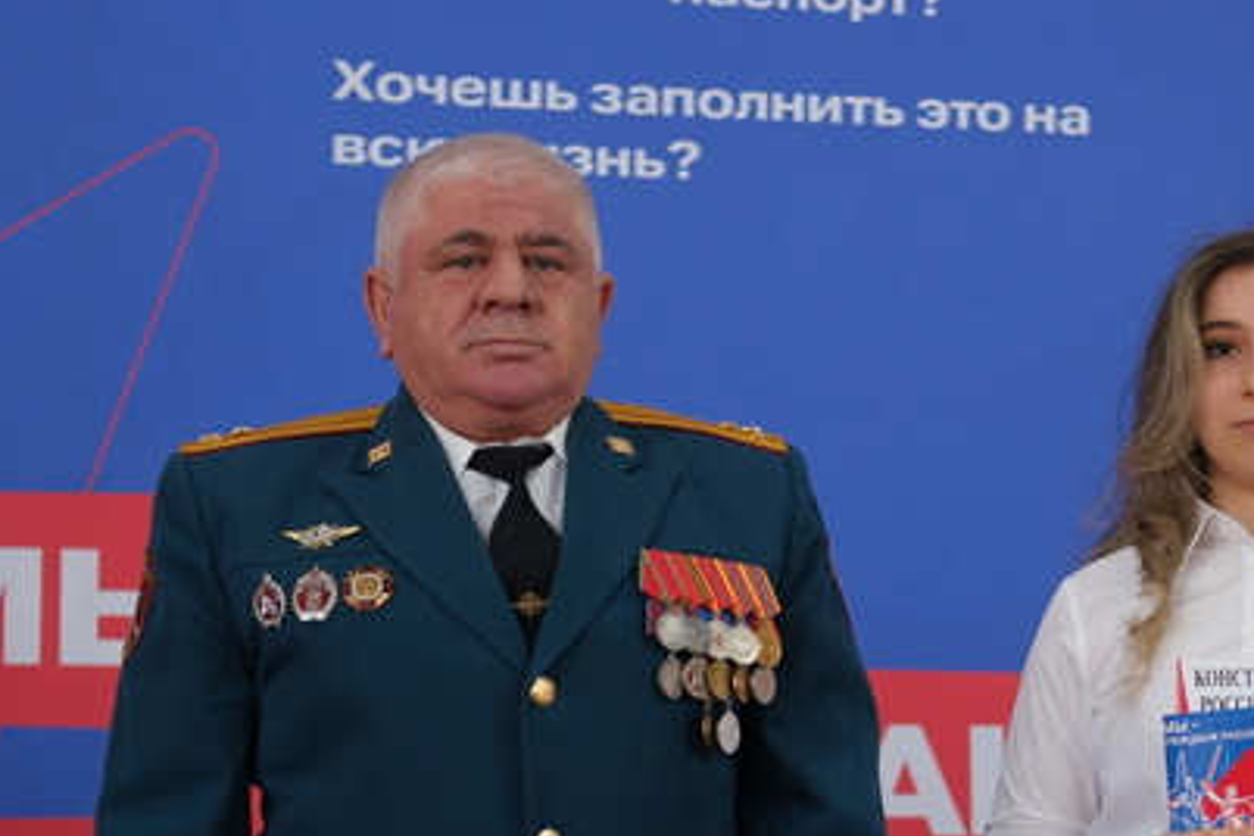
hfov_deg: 20.5
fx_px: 3448
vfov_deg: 13.7
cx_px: 864
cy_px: 702
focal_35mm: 99
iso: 320
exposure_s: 1/160
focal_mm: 35
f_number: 2
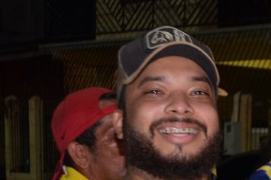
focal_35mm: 143
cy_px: 311
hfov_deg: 14.1
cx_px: 294
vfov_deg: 9.2
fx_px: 1074
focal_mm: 26
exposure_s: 1/60
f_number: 4
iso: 800
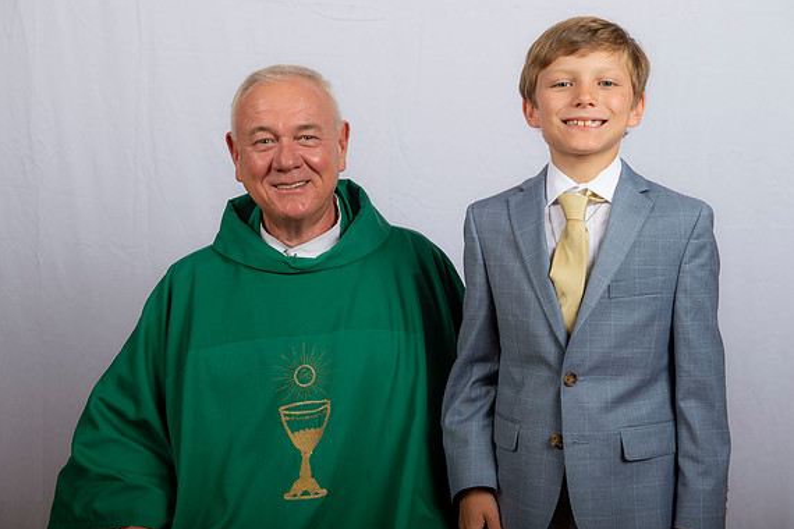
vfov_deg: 23.0
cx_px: 391
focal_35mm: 59
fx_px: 1301
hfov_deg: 33.9
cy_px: 266
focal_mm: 58
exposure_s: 1/200
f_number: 8
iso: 320
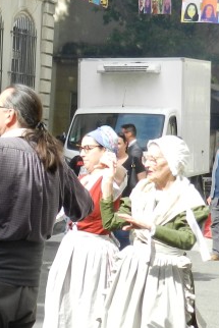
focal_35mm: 171
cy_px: 167
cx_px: -219
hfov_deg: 7.7
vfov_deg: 12.0
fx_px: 1559
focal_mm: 9.4
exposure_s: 1/250
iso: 160
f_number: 4.4
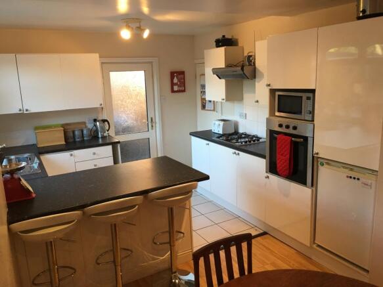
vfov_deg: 48.2
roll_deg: +1.3
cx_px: 192
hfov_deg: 61.7
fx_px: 321
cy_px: 144
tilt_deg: -11.0
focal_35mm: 29
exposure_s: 1/33
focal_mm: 4.15
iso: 64
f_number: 2.2
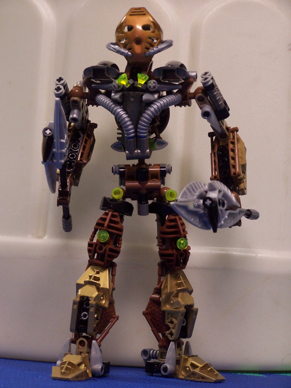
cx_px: 146
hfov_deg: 11.6
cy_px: 194
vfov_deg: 15.4
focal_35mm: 128
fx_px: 1435
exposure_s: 1/8
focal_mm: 21.2
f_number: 3.2
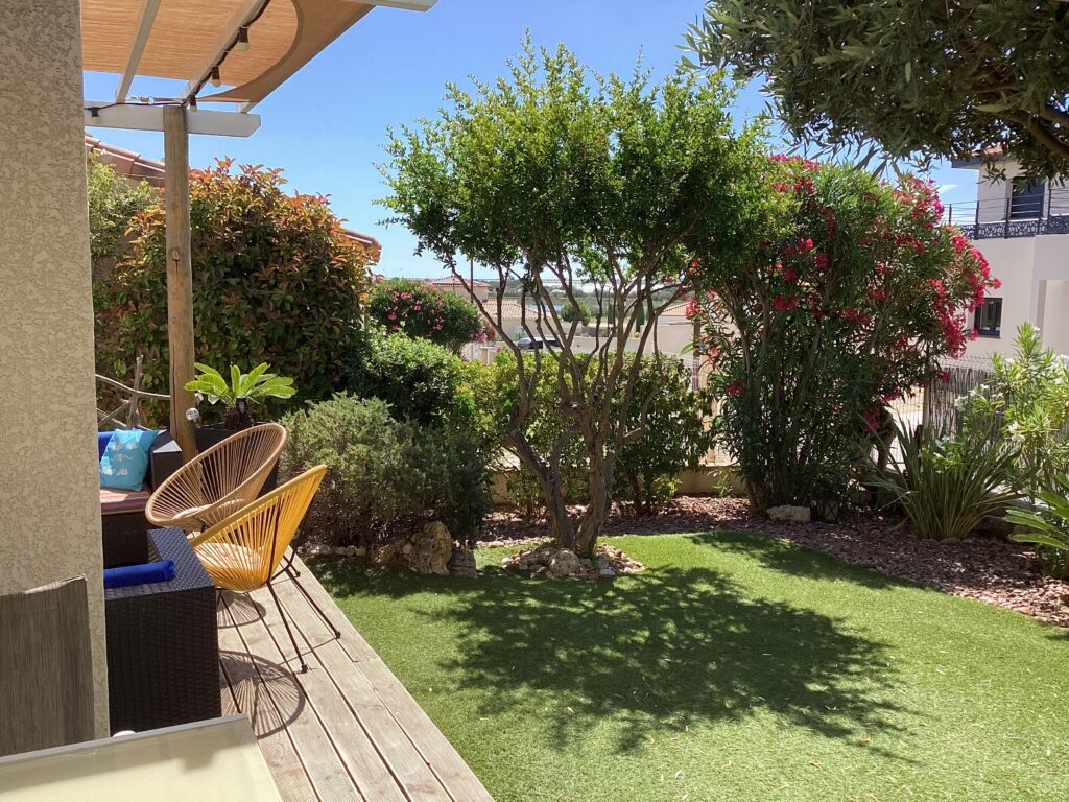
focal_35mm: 31
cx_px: 534
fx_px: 957
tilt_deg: -9.3
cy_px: 401
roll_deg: -0.7
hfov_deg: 58.4
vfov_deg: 45.4
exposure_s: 1/806
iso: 25
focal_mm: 3.3
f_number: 2.4
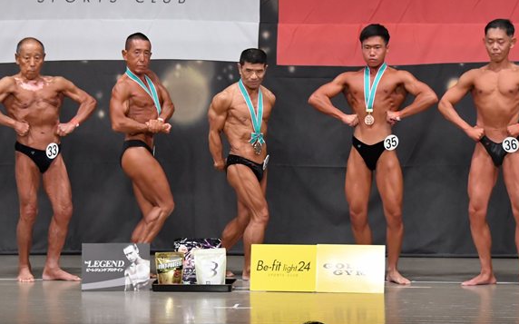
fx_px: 2870
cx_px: 264
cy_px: 160
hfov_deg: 10.3
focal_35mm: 203
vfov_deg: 6.5
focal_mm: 98
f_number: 5.6
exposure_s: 1/400
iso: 5000
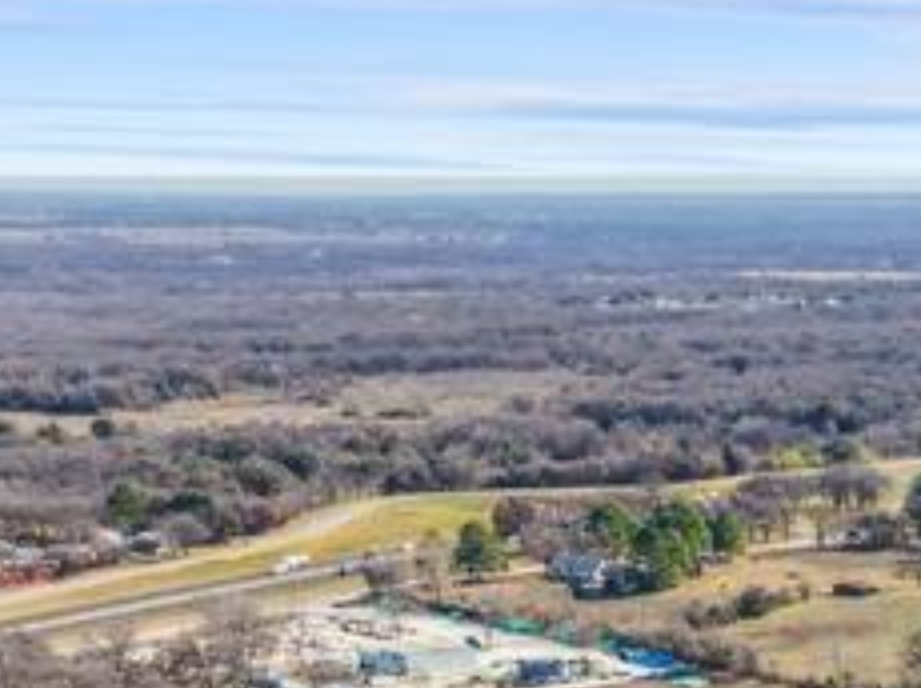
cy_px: 1420
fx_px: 2844
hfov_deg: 17.5
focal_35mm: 107
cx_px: 1121
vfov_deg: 12.1
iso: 200
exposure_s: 1/3200
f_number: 1.8
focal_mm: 8.67
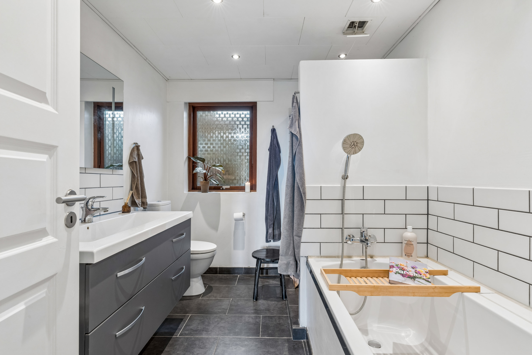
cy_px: 178
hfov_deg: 93.3
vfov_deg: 70.4
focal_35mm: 17
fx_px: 251
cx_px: 266
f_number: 10
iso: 200
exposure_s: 1/4
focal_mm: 17
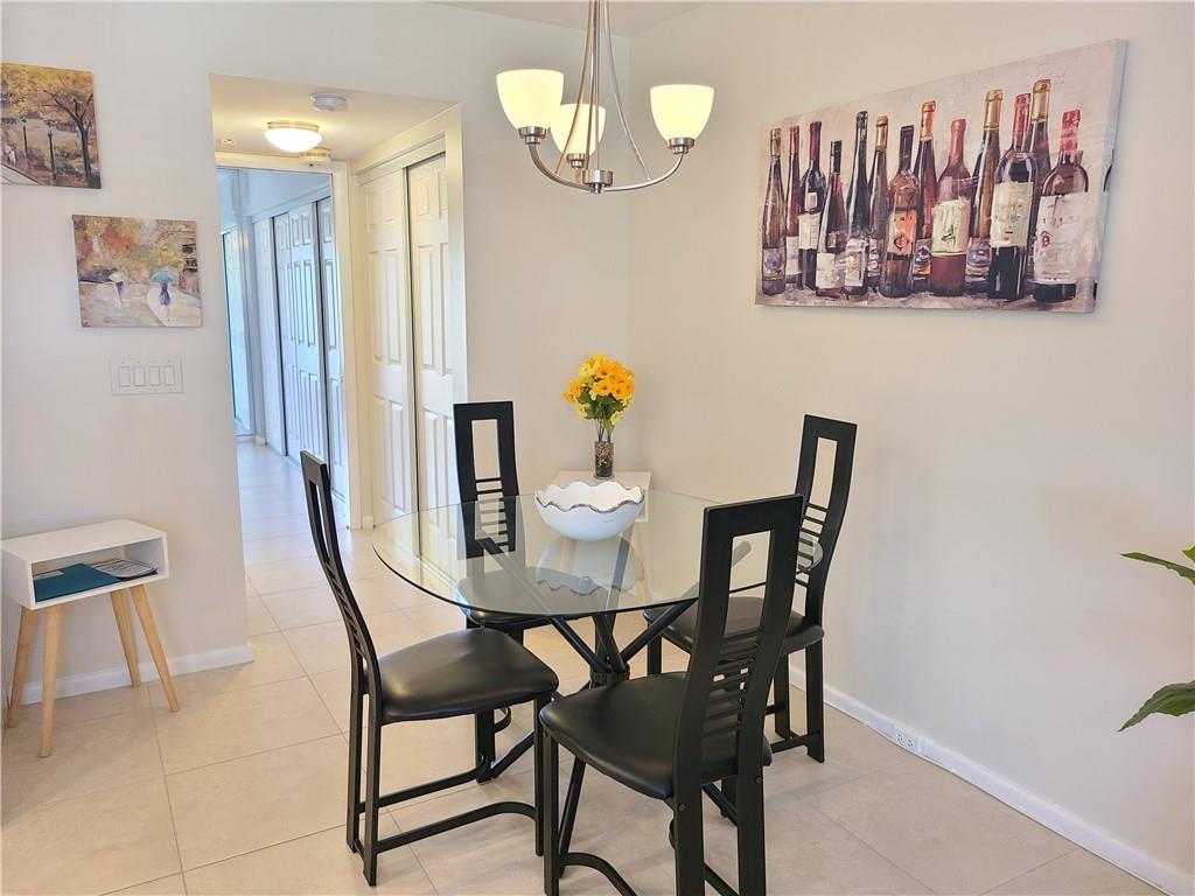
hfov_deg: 67.3
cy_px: 448
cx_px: 598
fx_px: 898
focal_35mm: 26
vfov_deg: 53.1
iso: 200
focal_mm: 5.4
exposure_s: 1/60
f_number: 1.8
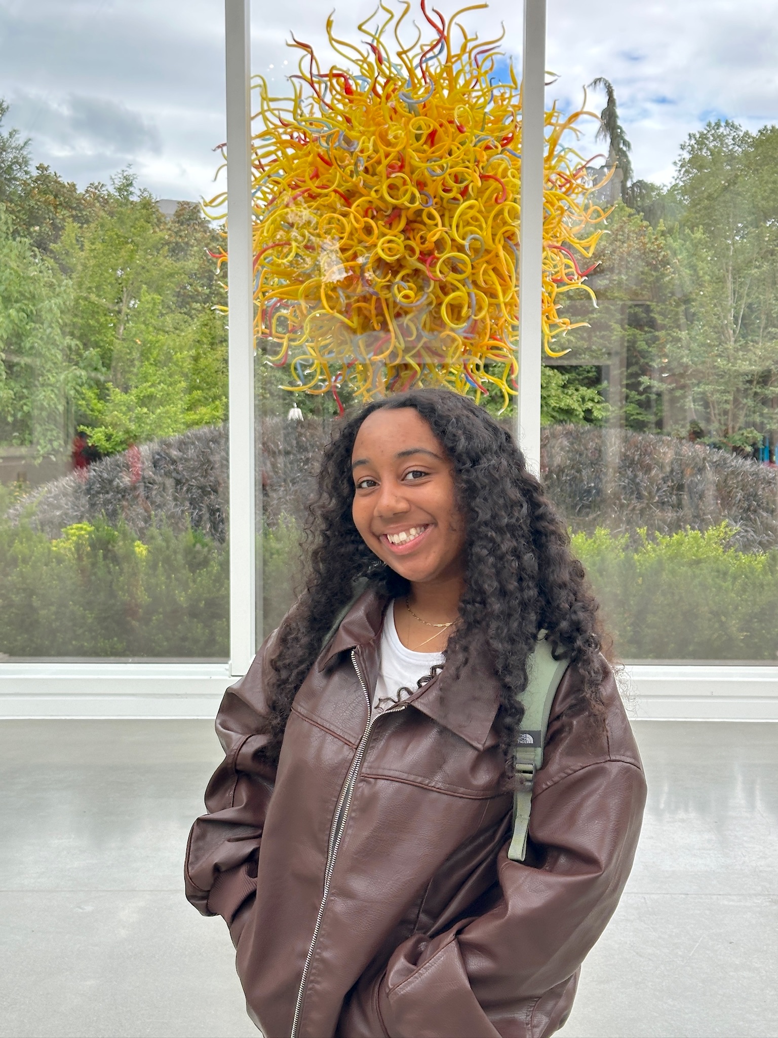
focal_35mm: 48
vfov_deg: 39.7
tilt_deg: -4.0
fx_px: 1438
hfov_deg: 30.3
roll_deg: -1.2
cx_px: 389
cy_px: 519
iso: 64
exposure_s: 1/612
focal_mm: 6.86
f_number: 1.78
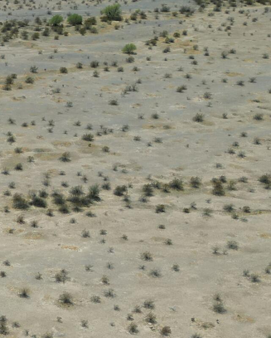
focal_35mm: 88
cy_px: 354
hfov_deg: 15.3
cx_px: -199
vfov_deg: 20.9
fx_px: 882
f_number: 1.7
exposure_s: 1/3000
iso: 100
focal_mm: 6.72
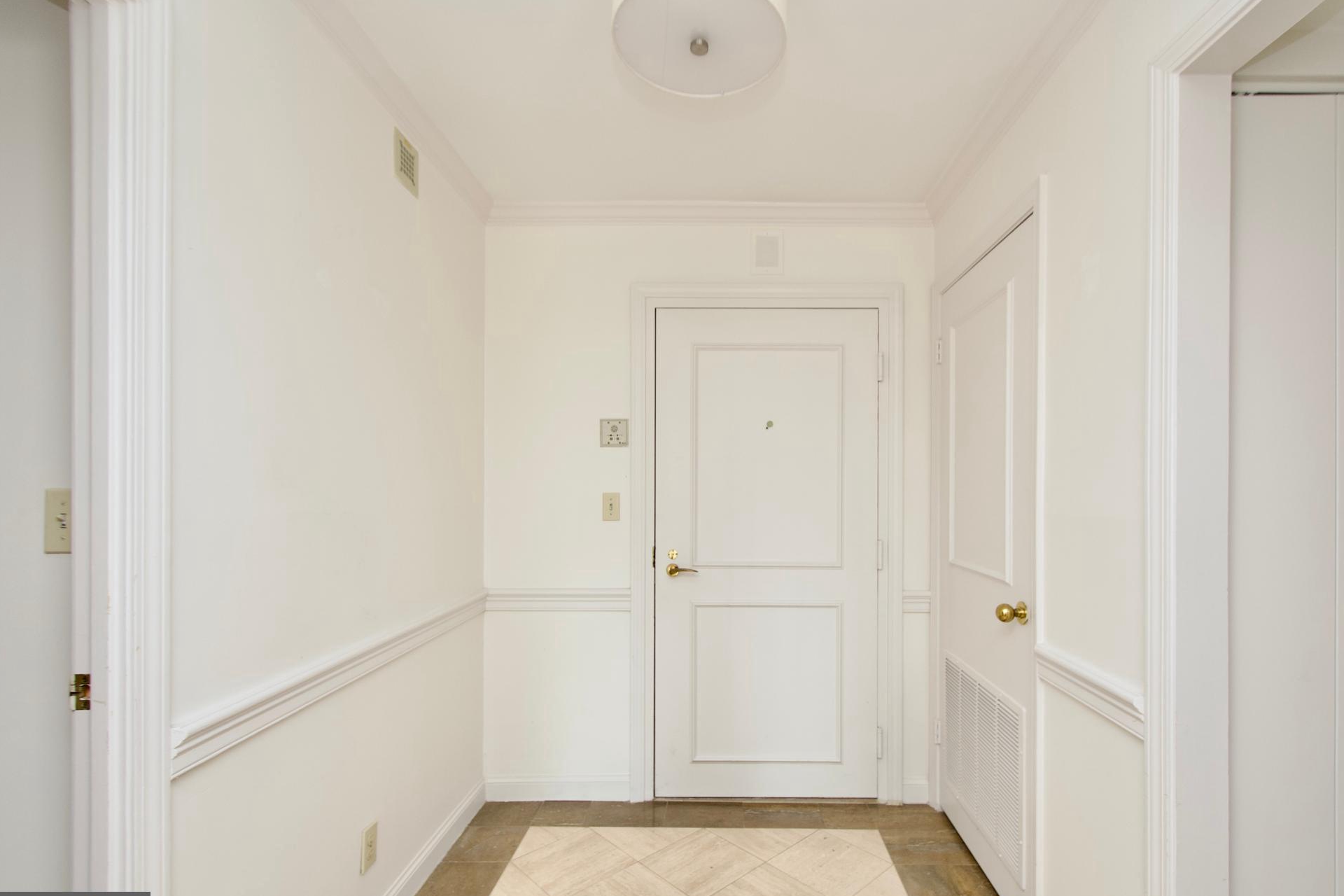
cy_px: 465
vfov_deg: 73.7
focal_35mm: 16
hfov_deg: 96.6
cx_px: 712
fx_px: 597
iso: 320
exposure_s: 1/10
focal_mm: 10
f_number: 7.1
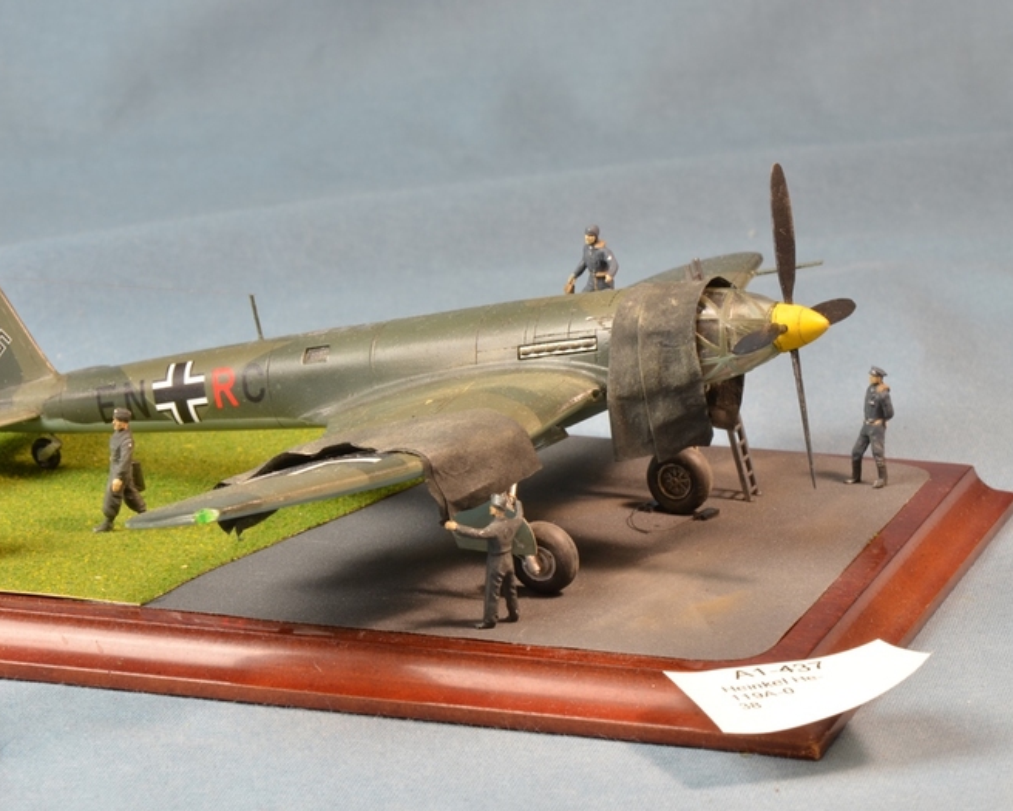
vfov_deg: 10.6
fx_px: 4365
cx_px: 400
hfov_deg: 13.2
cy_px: 406
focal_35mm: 146
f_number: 20
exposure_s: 1/1.3
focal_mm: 85
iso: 200
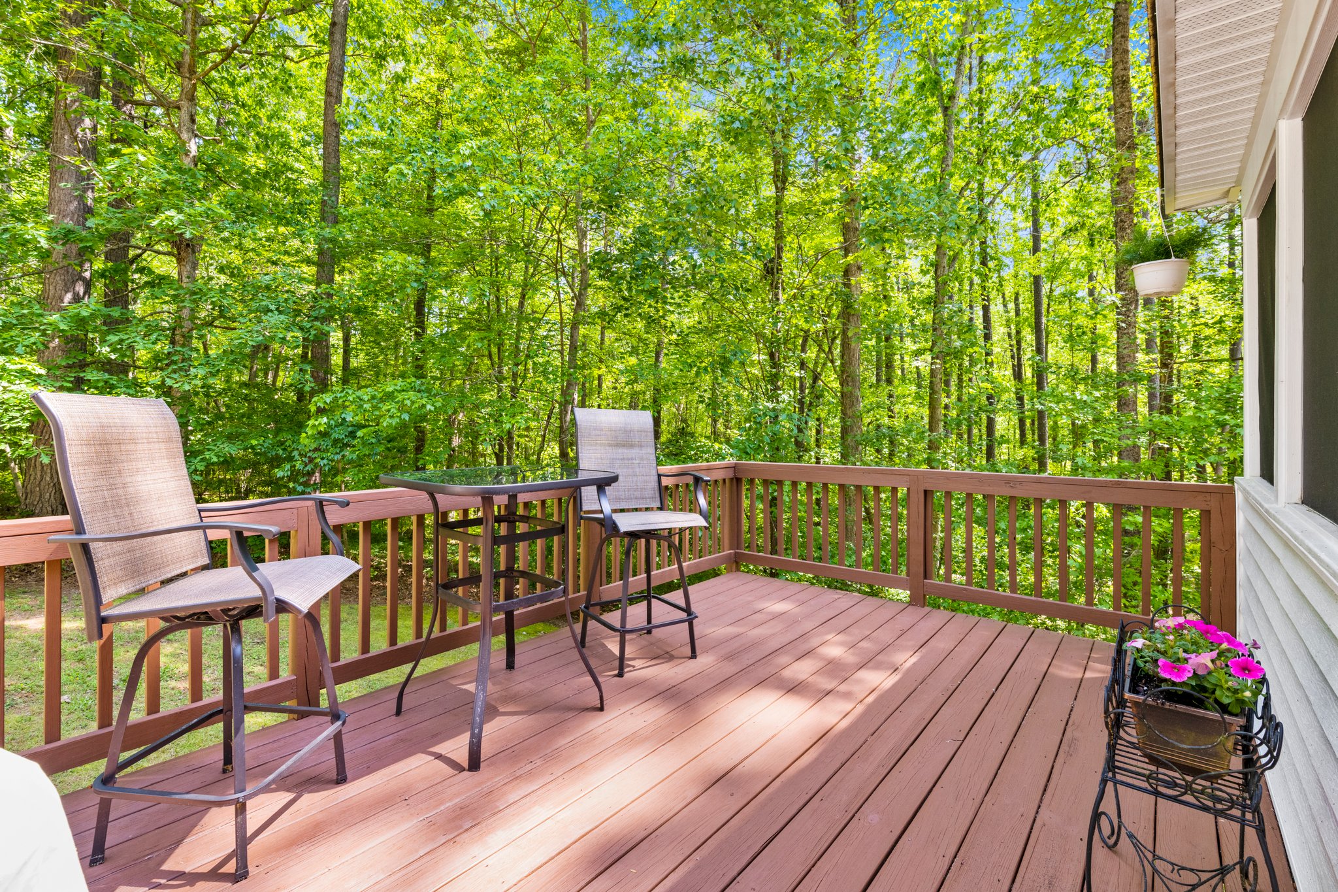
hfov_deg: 100.4
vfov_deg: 77.3
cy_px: 446
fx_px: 557
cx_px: 669
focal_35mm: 15
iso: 400
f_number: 7.1
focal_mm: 15
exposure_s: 1/60
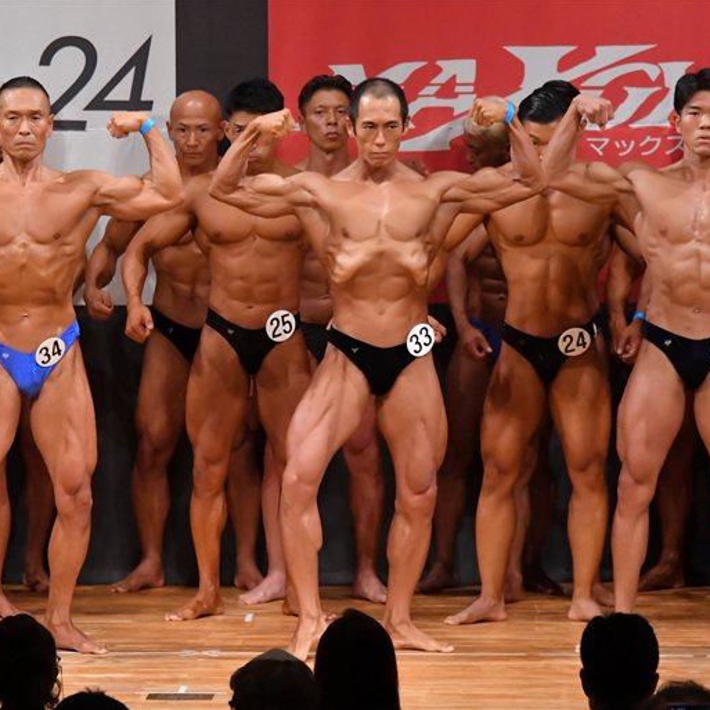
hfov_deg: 5.4
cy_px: 354
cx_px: 222
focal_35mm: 327
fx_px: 7588
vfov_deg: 5.4
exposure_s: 1/400
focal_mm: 170
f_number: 5.6
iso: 8000
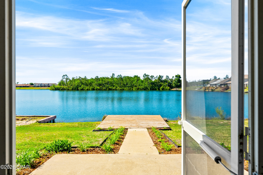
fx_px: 175
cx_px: 132
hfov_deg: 73.7
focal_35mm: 24
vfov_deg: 53.2
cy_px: 88
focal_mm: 24
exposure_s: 1/160
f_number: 8
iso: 400
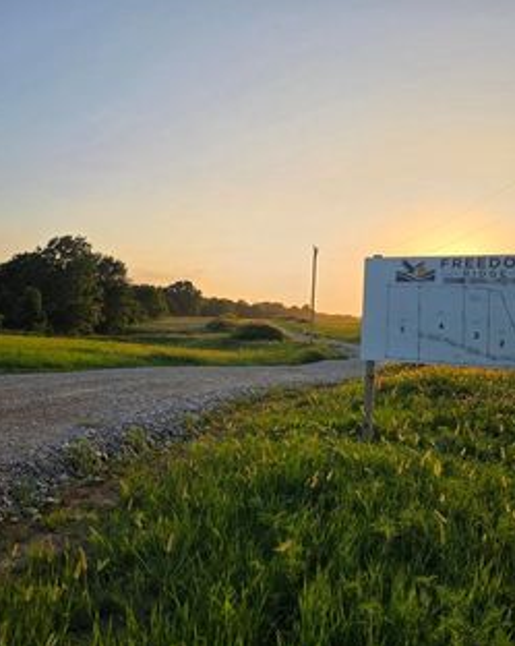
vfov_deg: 57.2
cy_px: 314
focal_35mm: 31
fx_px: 591
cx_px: 234
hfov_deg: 47.0
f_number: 1.7
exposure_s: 1/10000
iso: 80
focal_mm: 6.3
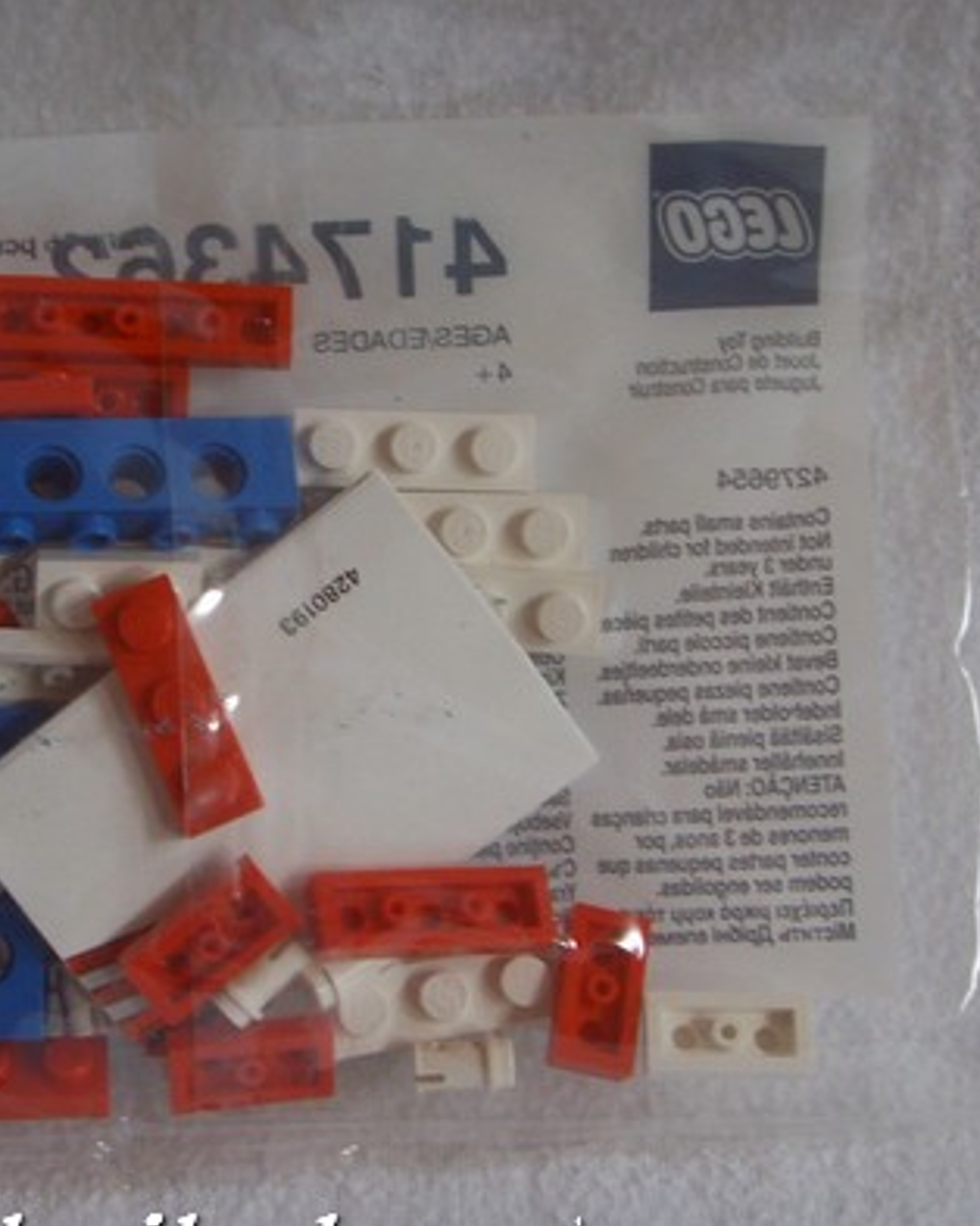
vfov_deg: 30.5
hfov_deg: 24.3
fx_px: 2250
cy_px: 593
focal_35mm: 62
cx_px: 240
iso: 100
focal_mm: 6.6
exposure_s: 1/45
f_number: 3.5
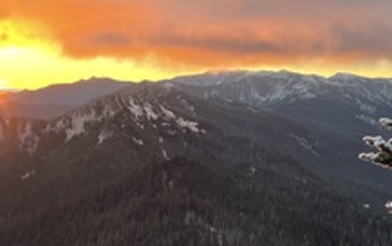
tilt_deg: -2.1
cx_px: -52
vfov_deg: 18.4
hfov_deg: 26.4
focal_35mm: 71
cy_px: 116
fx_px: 759
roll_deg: -1.3
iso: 32
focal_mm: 4.2
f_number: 1.6
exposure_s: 1/135
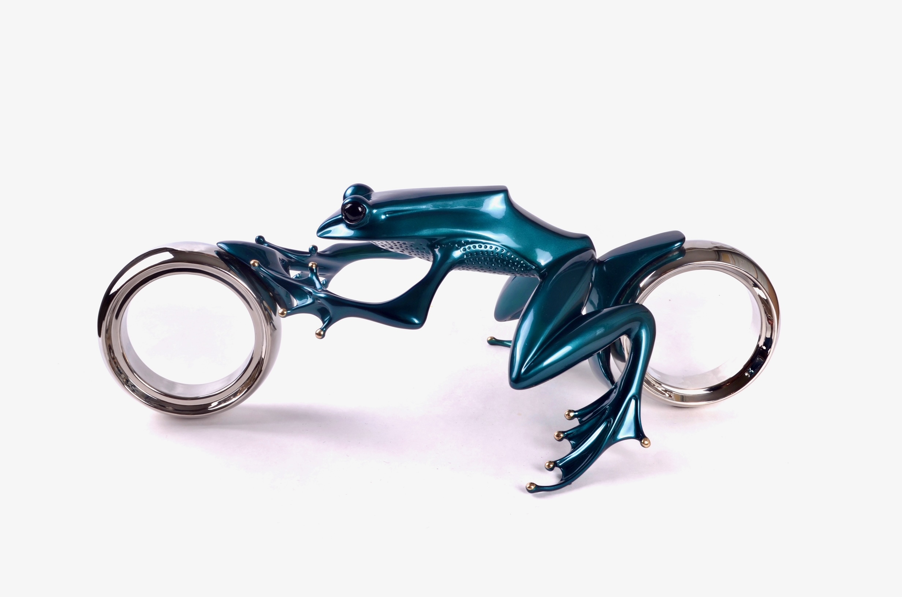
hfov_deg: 41.2
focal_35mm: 48
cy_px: 298
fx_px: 1200
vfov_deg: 28.0
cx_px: 451
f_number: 14
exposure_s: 1/60
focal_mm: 32
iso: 100
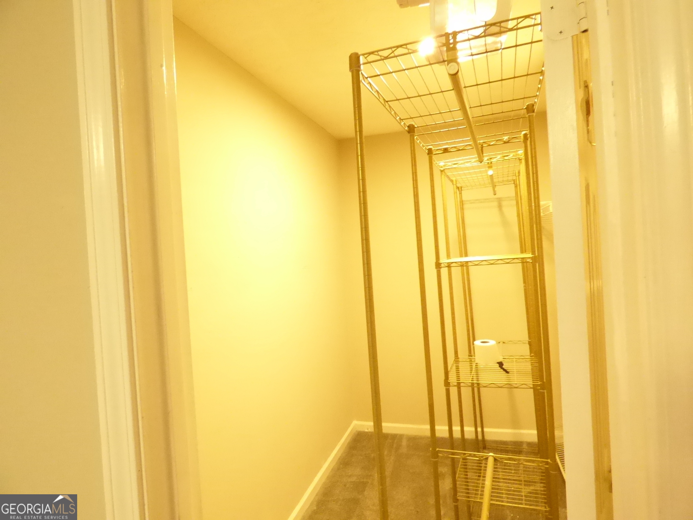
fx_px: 400
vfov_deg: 66.0
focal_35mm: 20
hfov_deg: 81.7
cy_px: 260
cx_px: 346
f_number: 3.5
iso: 1600
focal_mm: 3.58
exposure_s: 1/30
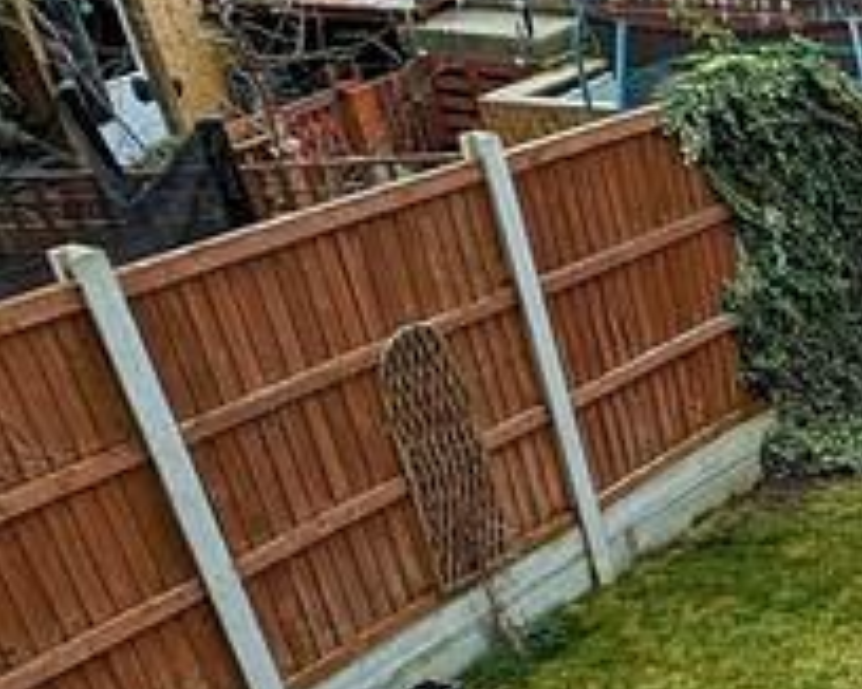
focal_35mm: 59
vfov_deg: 24.6
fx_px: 1504
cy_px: 683
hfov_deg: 22.2
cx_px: 1479
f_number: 2
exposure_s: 1/2004
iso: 40
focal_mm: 2.2
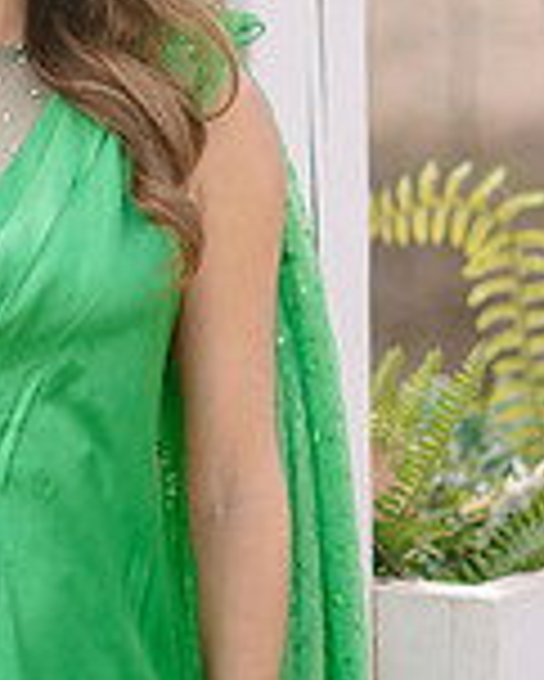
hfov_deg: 11.0
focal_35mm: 140
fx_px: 2815
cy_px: 257
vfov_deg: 13.7
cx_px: 162
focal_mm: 50
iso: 160
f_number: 1.8
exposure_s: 1/200
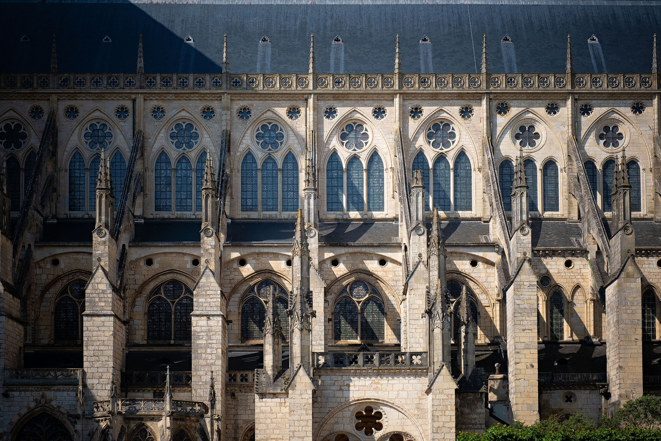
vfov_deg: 24.2
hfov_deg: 35.6
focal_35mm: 56
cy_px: 220
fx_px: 1028
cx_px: 330
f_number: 8
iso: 200
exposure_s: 1/250
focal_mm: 37.6
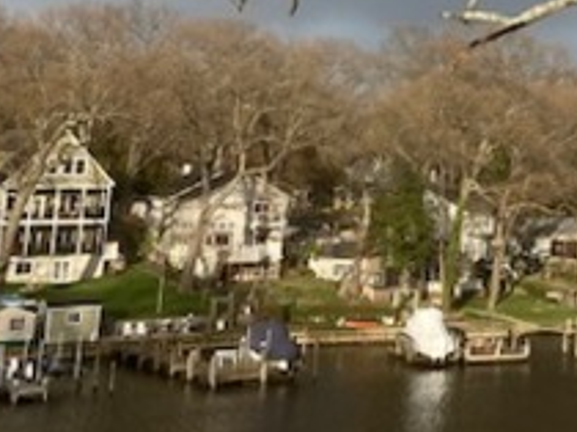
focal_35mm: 89
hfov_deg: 21.1
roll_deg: -1.1
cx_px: 611
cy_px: -217
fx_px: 1482
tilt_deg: +14.7
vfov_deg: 15.3
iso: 20
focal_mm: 3.99
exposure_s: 1/1185
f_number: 1.8
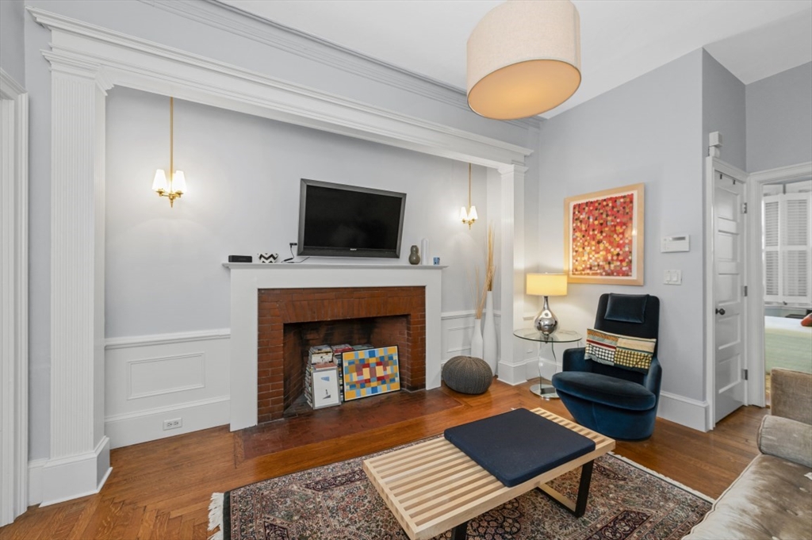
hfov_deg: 104.3
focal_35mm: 14
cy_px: 270
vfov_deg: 81.1
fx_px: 316
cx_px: 406
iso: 800
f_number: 5.6
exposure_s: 1/100
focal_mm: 14
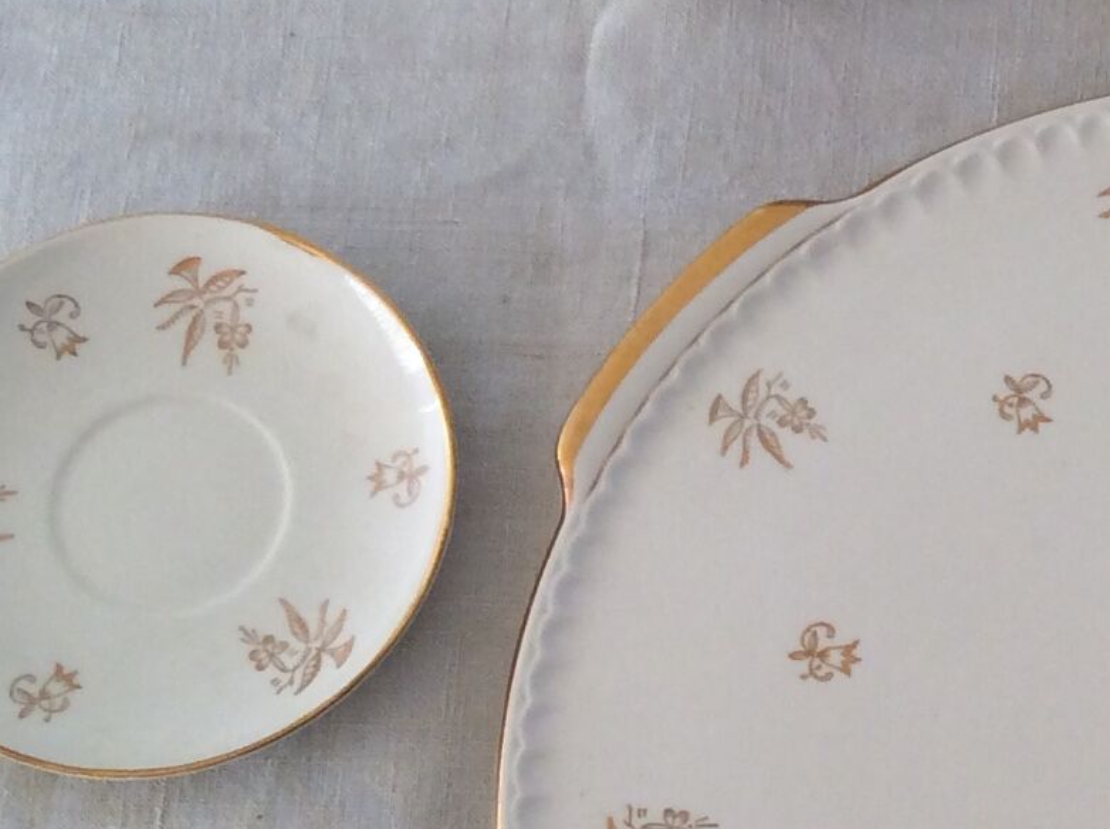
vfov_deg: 13.9
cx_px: 1238
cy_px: 525
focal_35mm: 106
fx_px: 3394
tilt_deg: -71.9
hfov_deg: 17.9
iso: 32
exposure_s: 1/50
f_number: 2.4
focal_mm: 3.3
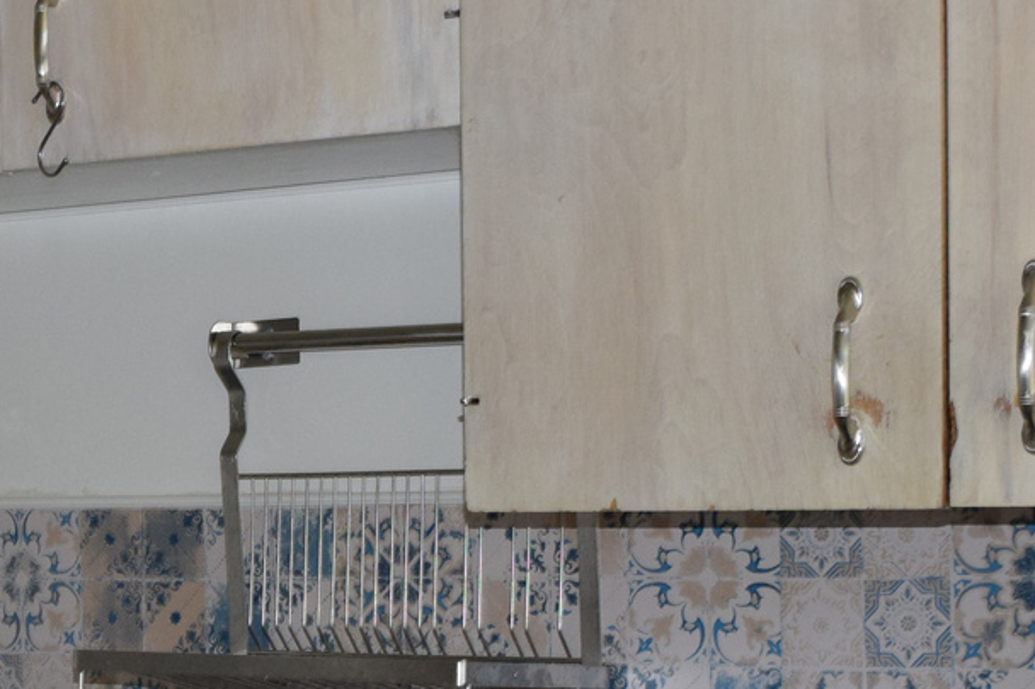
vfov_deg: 14.8
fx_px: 2615
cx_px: 196
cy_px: 635
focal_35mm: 91
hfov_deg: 22.1
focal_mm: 18
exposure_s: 1/80
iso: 800
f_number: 4.5
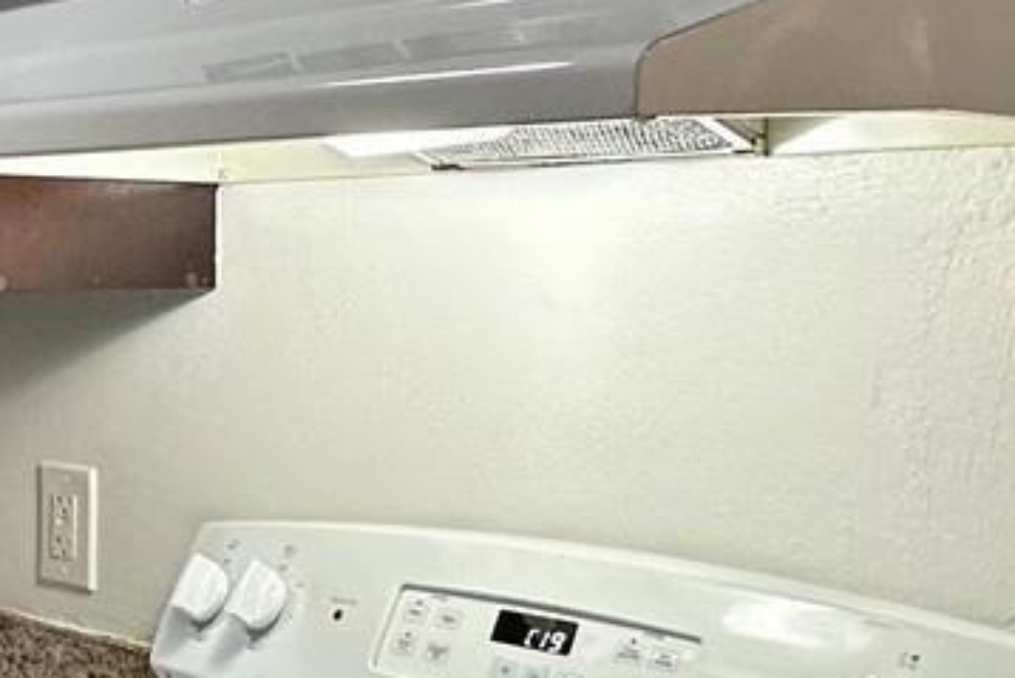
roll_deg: +0.2
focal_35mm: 65
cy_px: 312
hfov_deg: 27.0
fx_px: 1833
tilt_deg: -0.2
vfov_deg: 20.9
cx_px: -230
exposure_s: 1/120
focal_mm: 2.22
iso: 200
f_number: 2.2
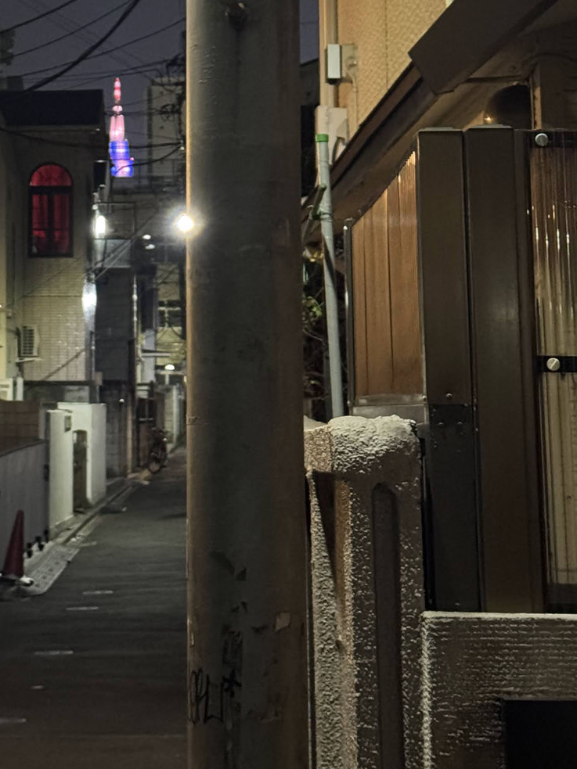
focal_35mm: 100
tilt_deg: +7.8
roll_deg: +0.2
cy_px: 92
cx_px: 52
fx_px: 2223
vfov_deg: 19.3
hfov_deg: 14.6
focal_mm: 6.76
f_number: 1.78
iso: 800
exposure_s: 1/20
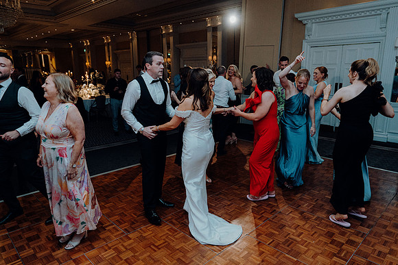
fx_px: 265
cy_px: 132
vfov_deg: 53.2
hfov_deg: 73.7
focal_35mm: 24
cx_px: 199
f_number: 3.5
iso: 2500
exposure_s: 1/160
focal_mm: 24
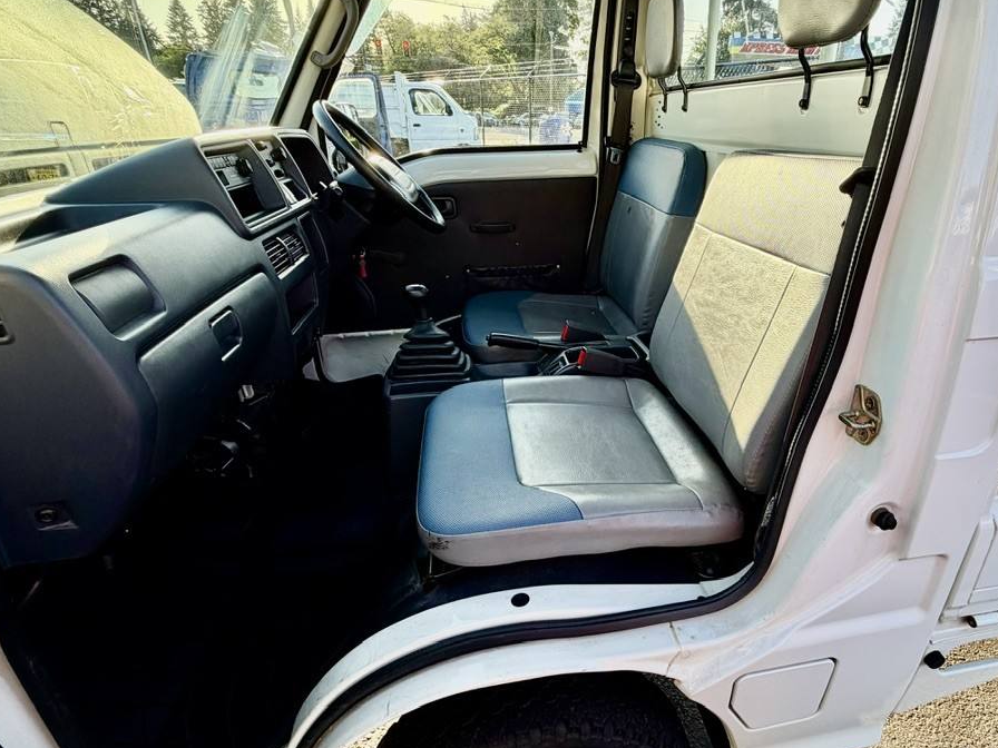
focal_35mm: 20
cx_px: 596
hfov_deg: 80.8
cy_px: 415
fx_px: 577
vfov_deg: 65.8
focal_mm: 2.22
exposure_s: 1/187
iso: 40
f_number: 2.2
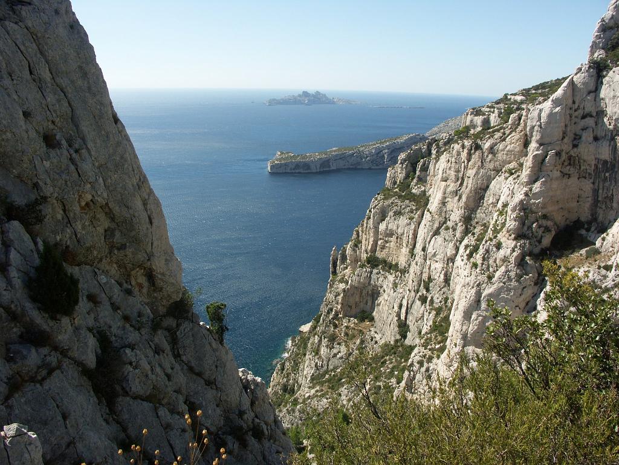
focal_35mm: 28
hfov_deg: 63.4
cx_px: 310
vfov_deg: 49.7
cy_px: 232
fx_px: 501
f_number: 6.3
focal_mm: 7.2
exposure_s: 1/320
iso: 64
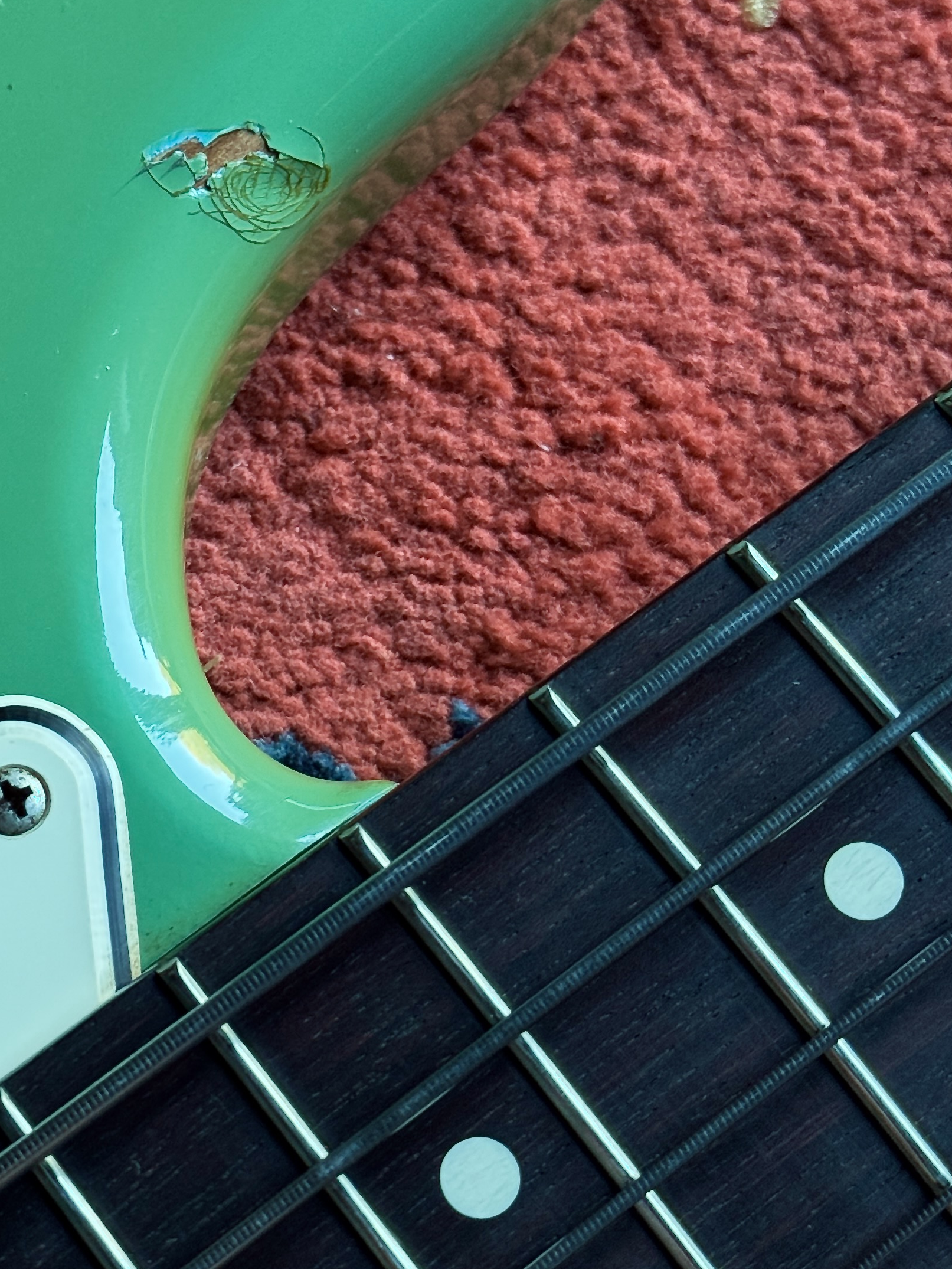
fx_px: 3300
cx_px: 172
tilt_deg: -75.6
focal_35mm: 90
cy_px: 570
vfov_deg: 21.8
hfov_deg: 16.3
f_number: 1.78
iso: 250
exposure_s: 1/58
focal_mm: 6.76
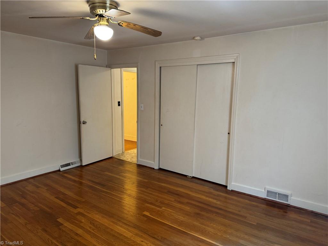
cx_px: 164
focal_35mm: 24
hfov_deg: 71.6
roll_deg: -0.8
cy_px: 123
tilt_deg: -9.2
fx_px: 227
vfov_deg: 56.8
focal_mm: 6.76
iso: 200
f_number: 1.78
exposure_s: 1/60
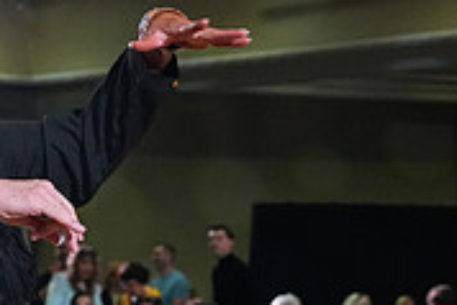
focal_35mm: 228
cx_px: -241
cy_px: 427
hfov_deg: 8.8
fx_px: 2897
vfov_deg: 6.0
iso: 6400
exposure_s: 1/320
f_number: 7.1
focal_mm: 70
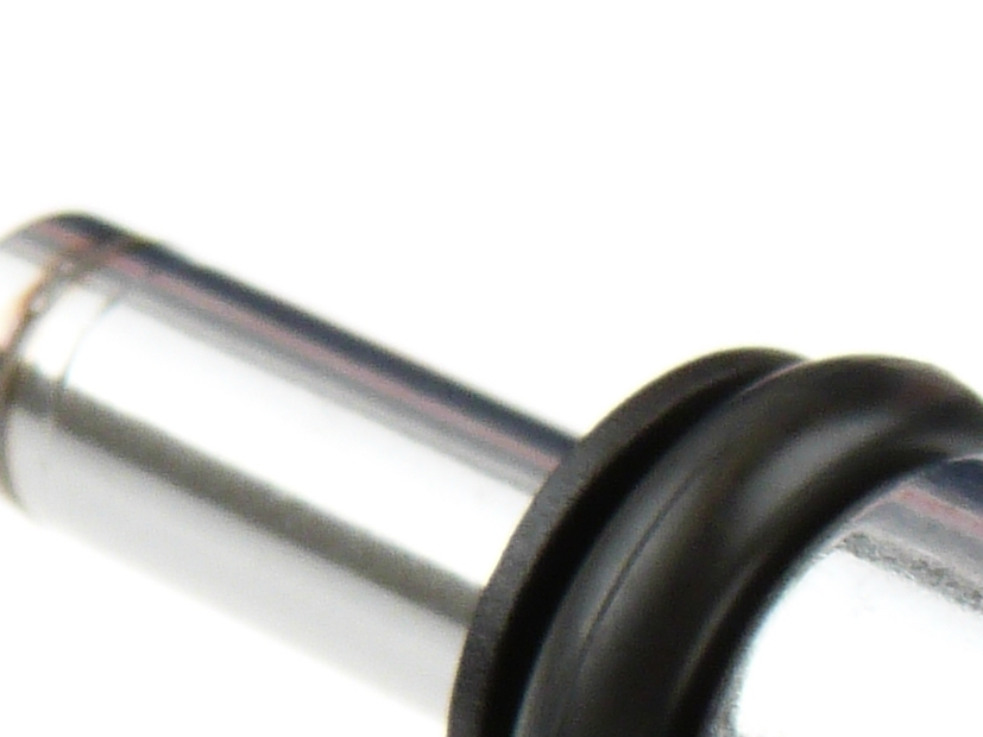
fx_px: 6729
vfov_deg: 6.2
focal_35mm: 237
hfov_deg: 8.1
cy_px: 953
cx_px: 1706
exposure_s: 1/100
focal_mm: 8.7
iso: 100
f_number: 3.2
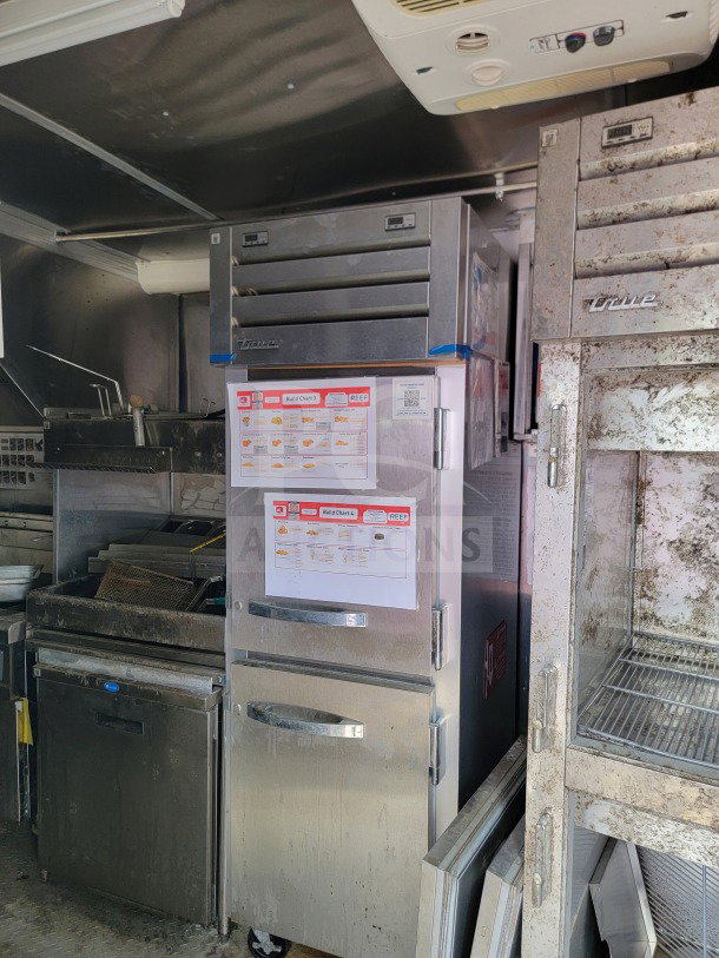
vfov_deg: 71.6
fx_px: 664
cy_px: 479
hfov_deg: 56.8
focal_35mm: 24
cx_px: 360
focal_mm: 6.7
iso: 200
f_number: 1.8
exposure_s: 1/120
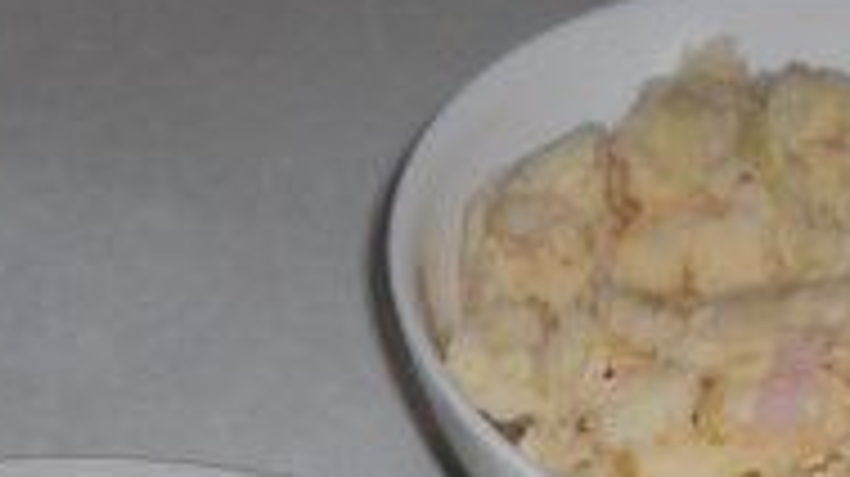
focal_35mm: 140
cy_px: 1022
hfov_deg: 15.3
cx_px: 220
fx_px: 3153
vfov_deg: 8.1
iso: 64
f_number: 3.1
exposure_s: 1/60
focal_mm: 6.3
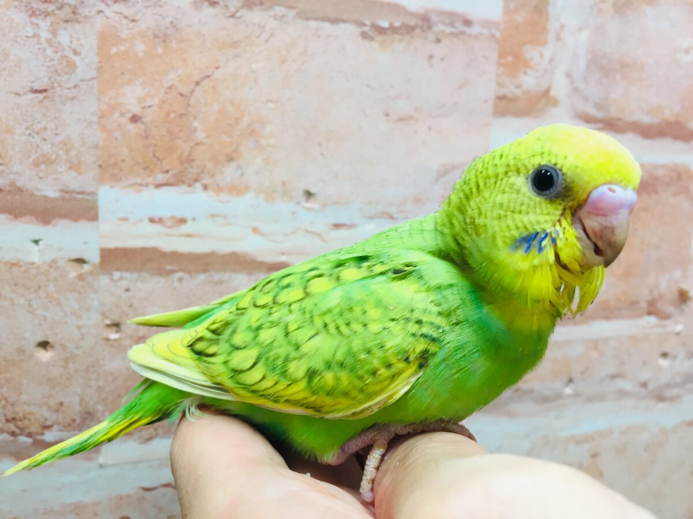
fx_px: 581
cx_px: 346
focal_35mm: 29
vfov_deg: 48.2
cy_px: 260
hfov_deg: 61.7
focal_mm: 4.15
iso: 64
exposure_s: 1/30
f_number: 2.2
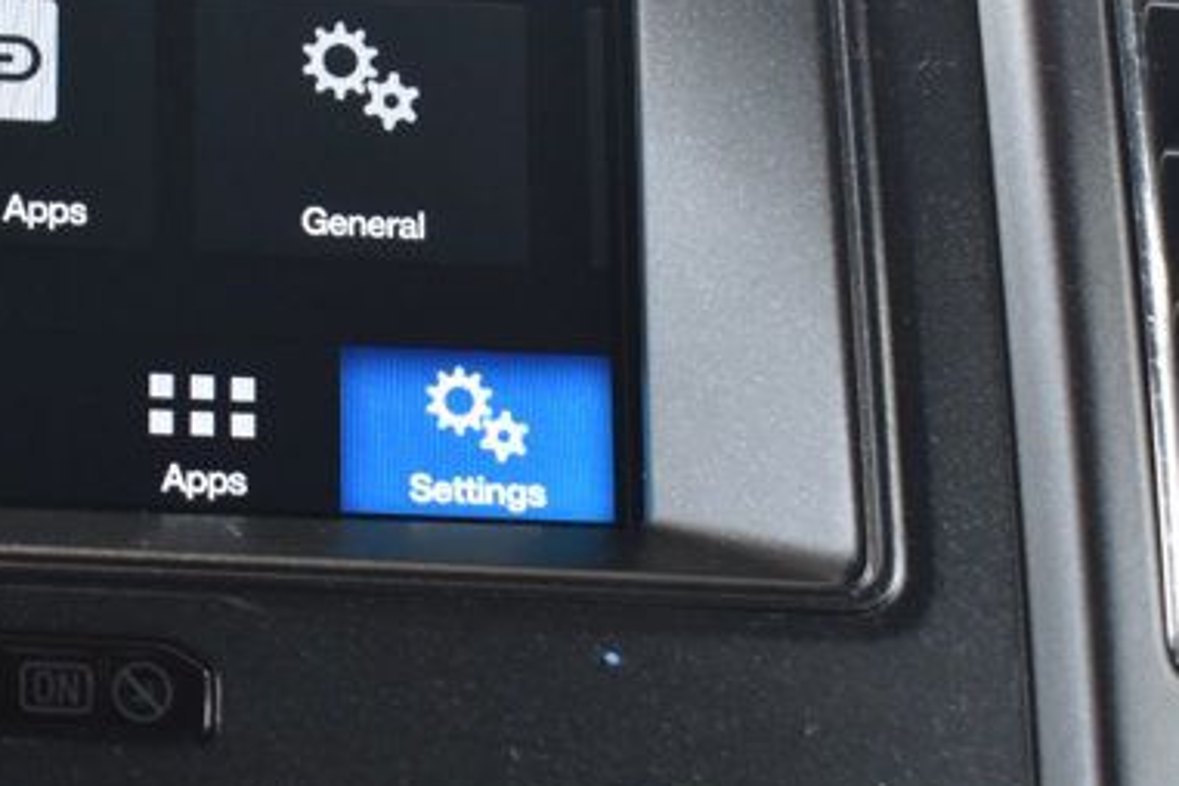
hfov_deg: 15.3
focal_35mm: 129
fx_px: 4224
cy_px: 102
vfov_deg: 10.6
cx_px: -269
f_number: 6.3
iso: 800
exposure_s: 1/15
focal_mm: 32
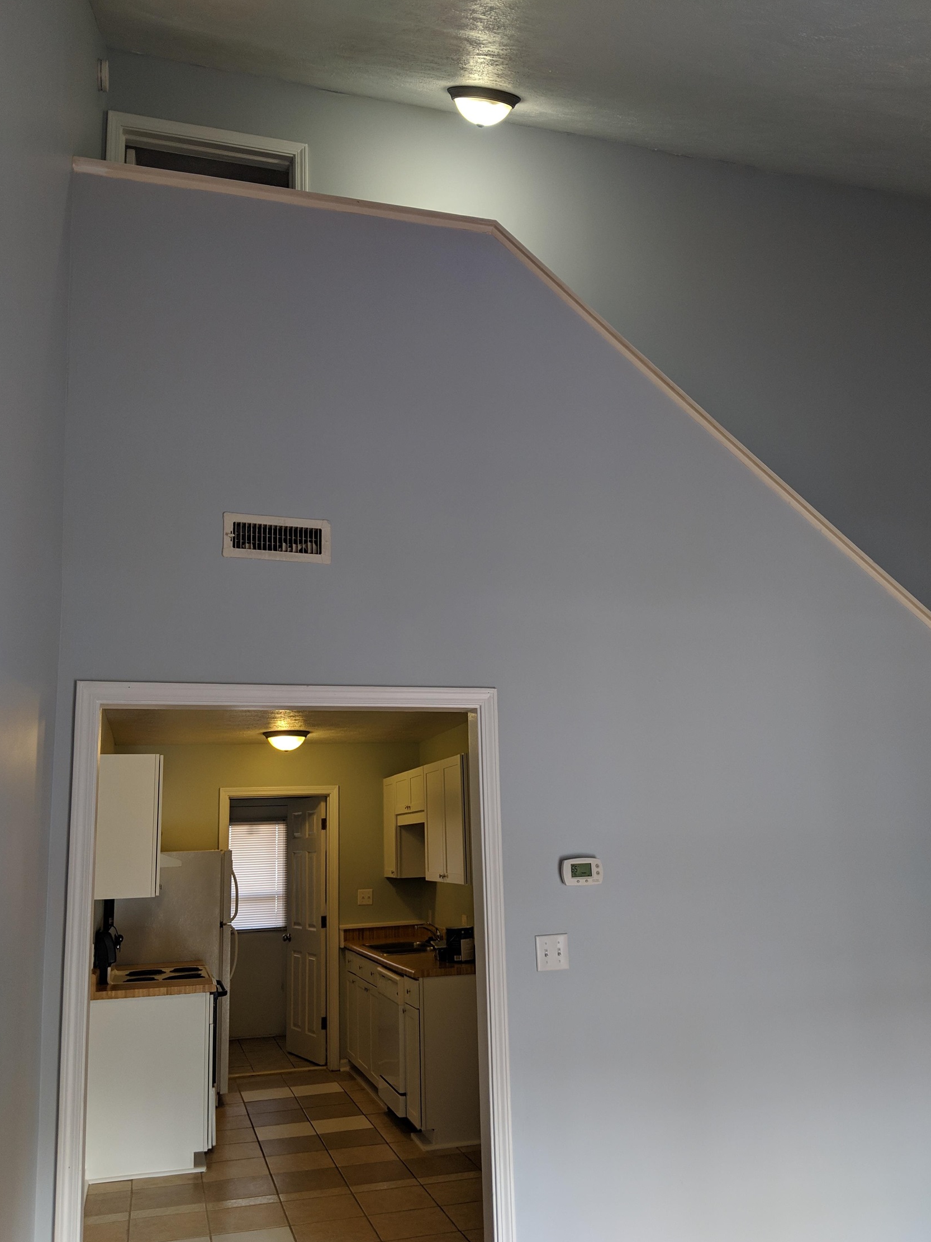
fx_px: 1004
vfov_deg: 63.4
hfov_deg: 49.7
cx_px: 459
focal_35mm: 28
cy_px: 639
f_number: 1.8
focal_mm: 4.44
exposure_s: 1/121
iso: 85
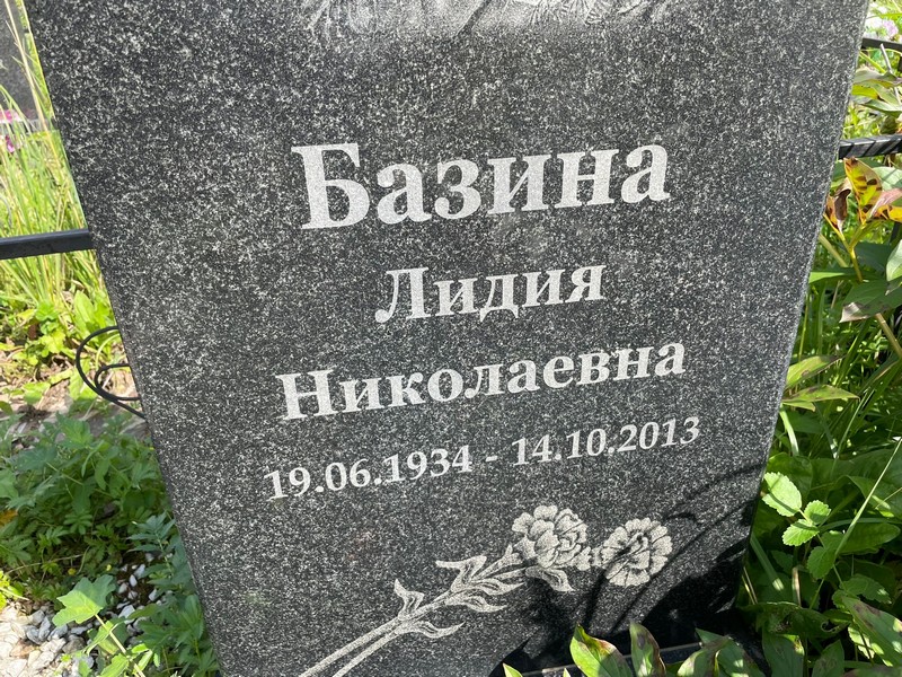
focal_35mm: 26
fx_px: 677
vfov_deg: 53.1
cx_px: 451
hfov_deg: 67.3
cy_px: 338
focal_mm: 4.2
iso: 32
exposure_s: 1/882
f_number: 1.6
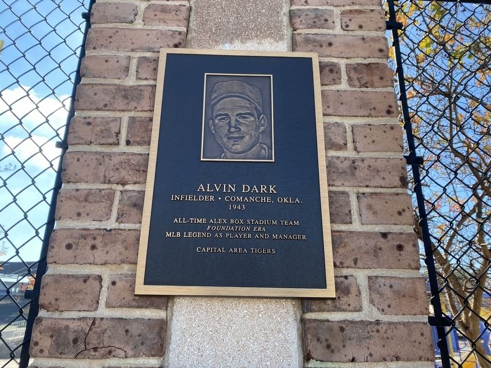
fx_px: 369
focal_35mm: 26
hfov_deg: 67.3
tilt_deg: +21.2
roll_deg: -1.4
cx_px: 246
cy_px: 184
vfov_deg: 53.1
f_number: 1.8
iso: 32
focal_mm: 4.25
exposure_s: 1/719
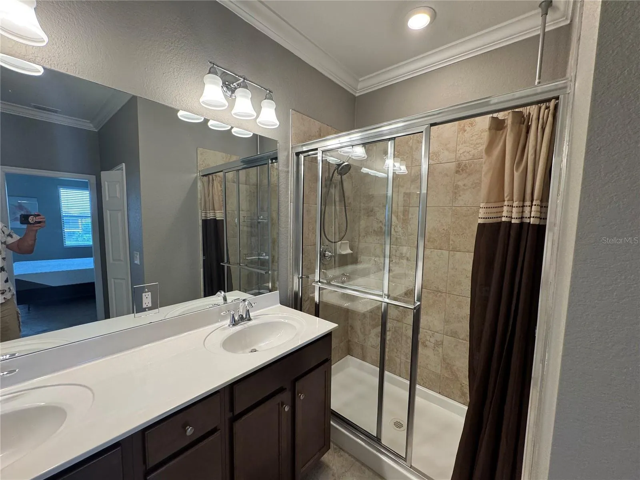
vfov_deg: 85.7
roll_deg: -2.2
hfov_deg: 102.1
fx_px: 259
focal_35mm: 14
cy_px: 240
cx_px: 320
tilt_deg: -5.8
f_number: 2.2
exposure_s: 1/120
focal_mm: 2.22
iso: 160
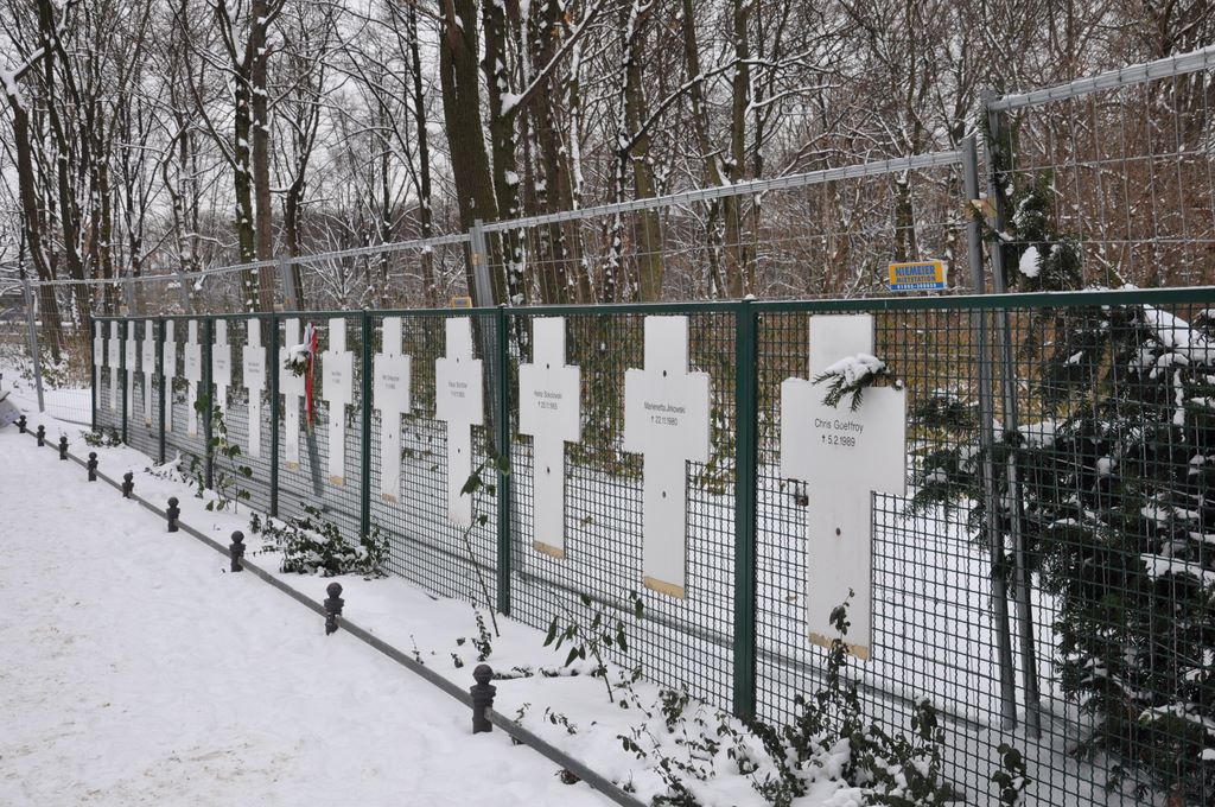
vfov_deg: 31.8
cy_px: 404
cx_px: 608
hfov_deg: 46.5
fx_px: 1416
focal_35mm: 42
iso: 200
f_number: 6.3
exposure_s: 1/160
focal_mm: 28
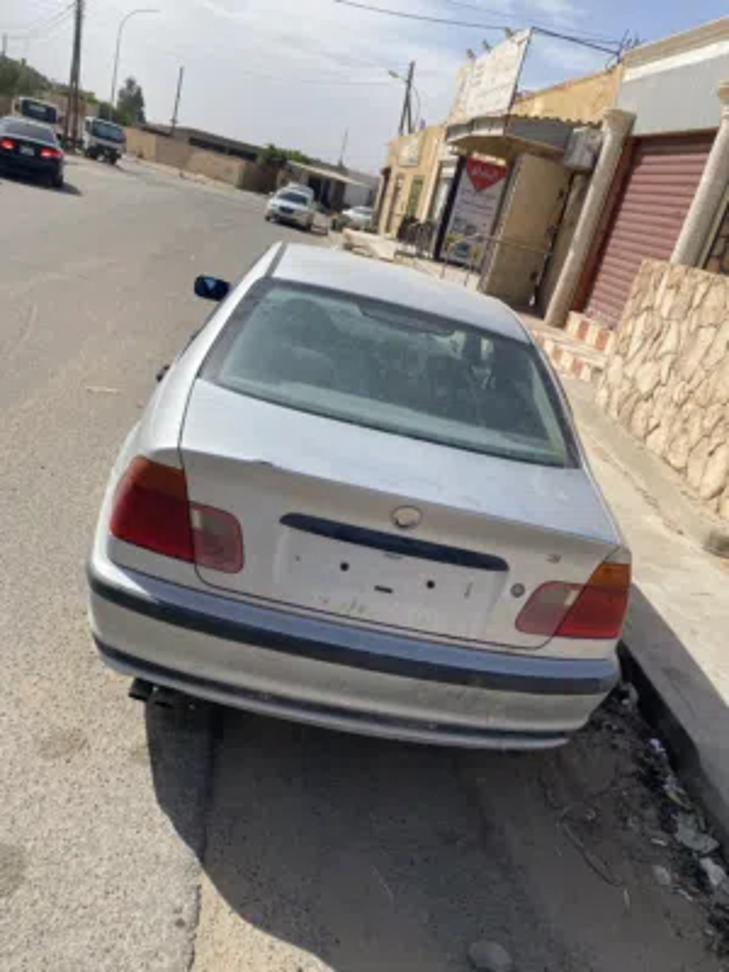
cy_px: 486
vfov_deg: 67.3
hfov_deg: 53.1
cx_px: 364
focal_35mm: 26
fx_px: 730
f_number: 1.8
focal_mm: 4.25
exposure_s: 1/4115
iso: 32
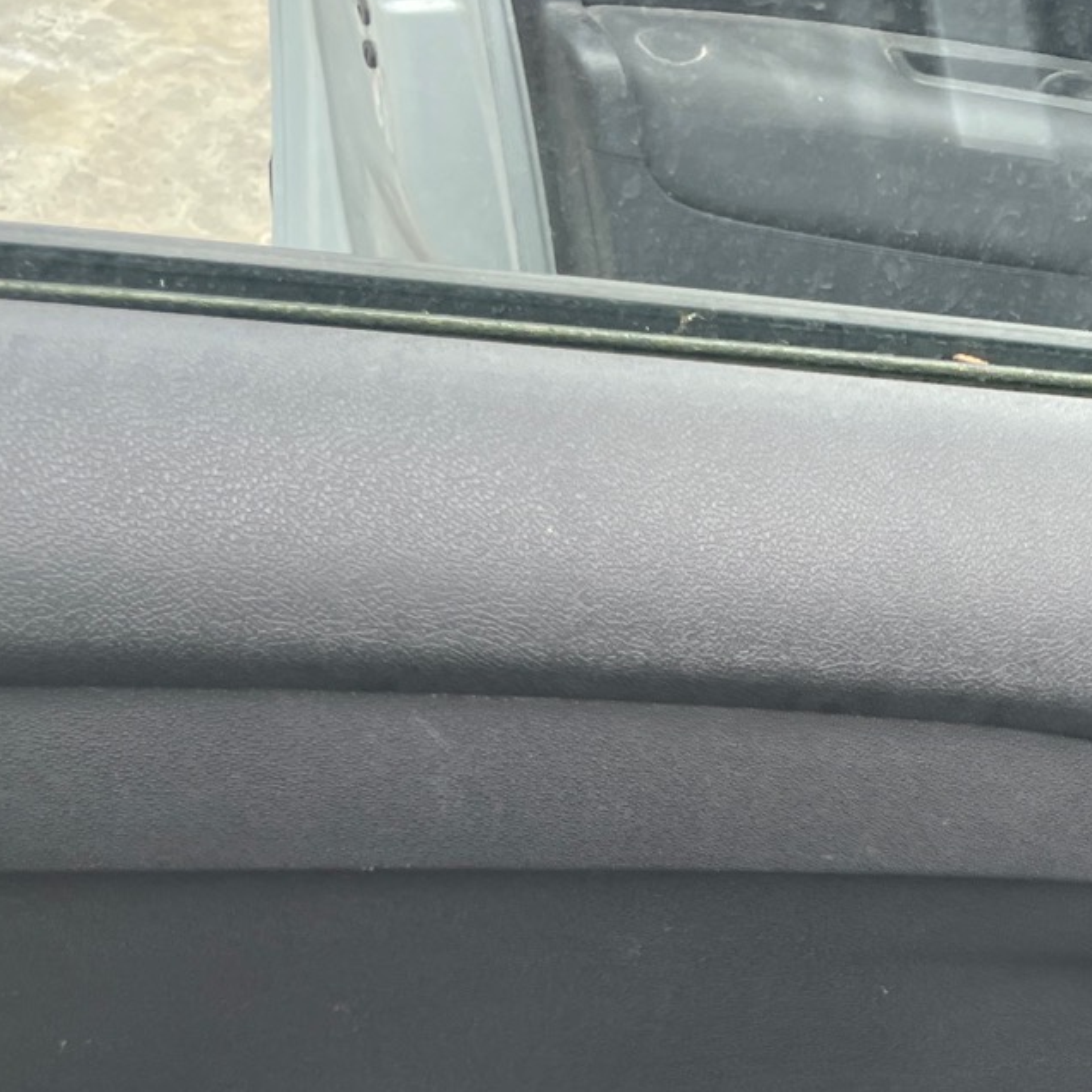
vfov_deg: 25.3
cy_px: 1071
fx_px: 2320
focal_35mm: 65
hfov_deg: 24.4
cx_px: 1250
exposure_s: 1/301
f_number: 1.6
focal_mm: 4.2
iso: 32
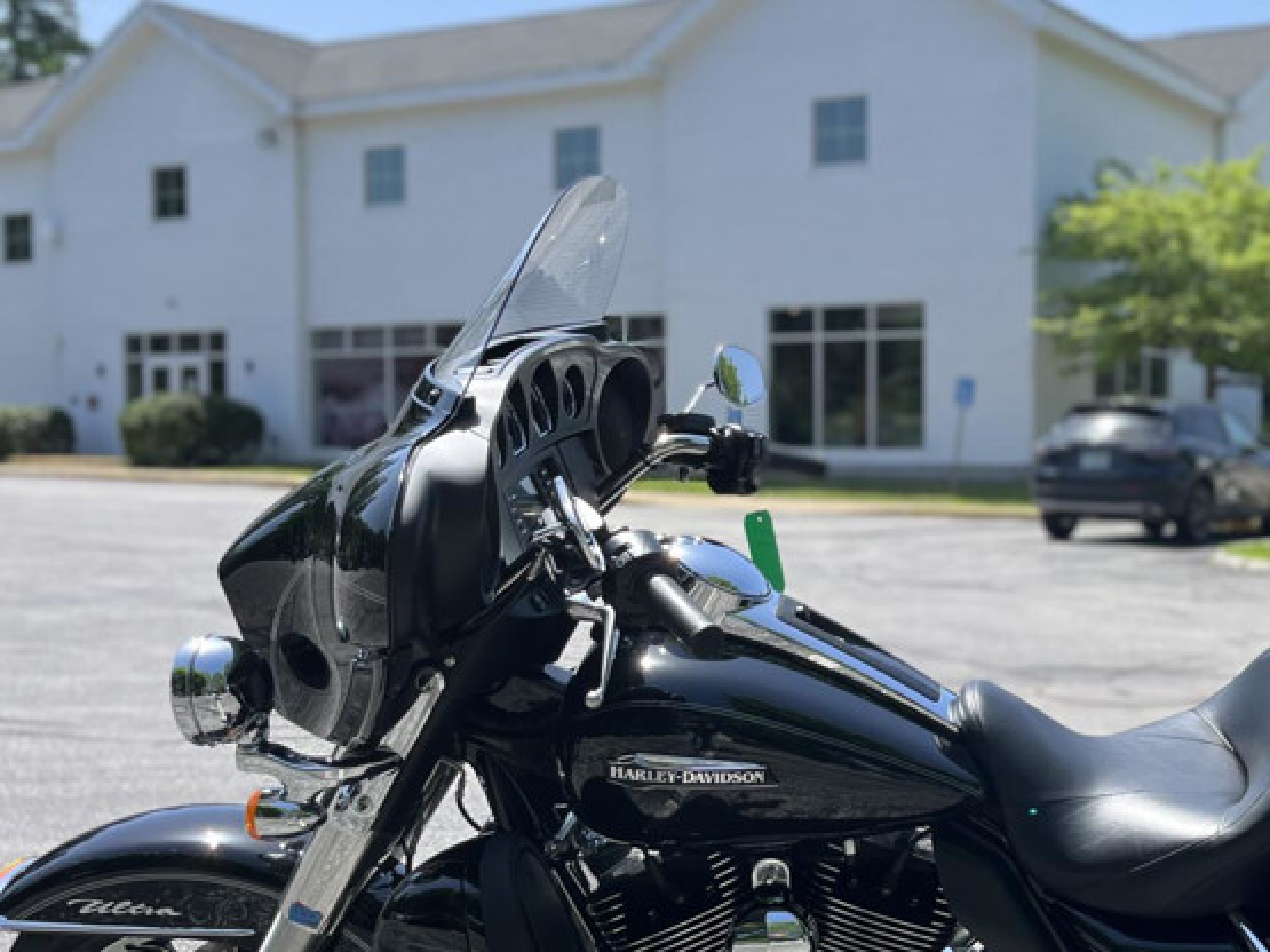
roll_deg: -0.1
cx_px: 1065
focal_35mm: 50
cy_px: 622
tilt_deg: -4.0
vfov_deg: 28.9
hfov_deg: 36.5
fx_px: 1834
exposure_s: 1/2179
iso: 50
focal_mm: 5.1
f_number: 1.6
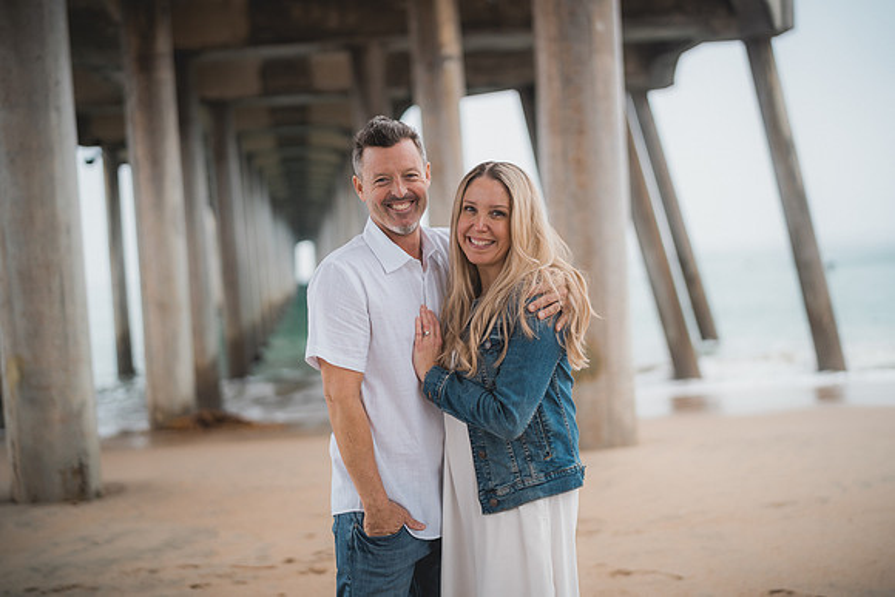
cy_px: 298
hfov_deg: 39.6
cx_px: 448
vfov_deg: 27.0
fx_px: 1243
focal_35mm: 50
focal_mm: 50
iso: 160
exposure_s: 1/1600
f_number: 1.4
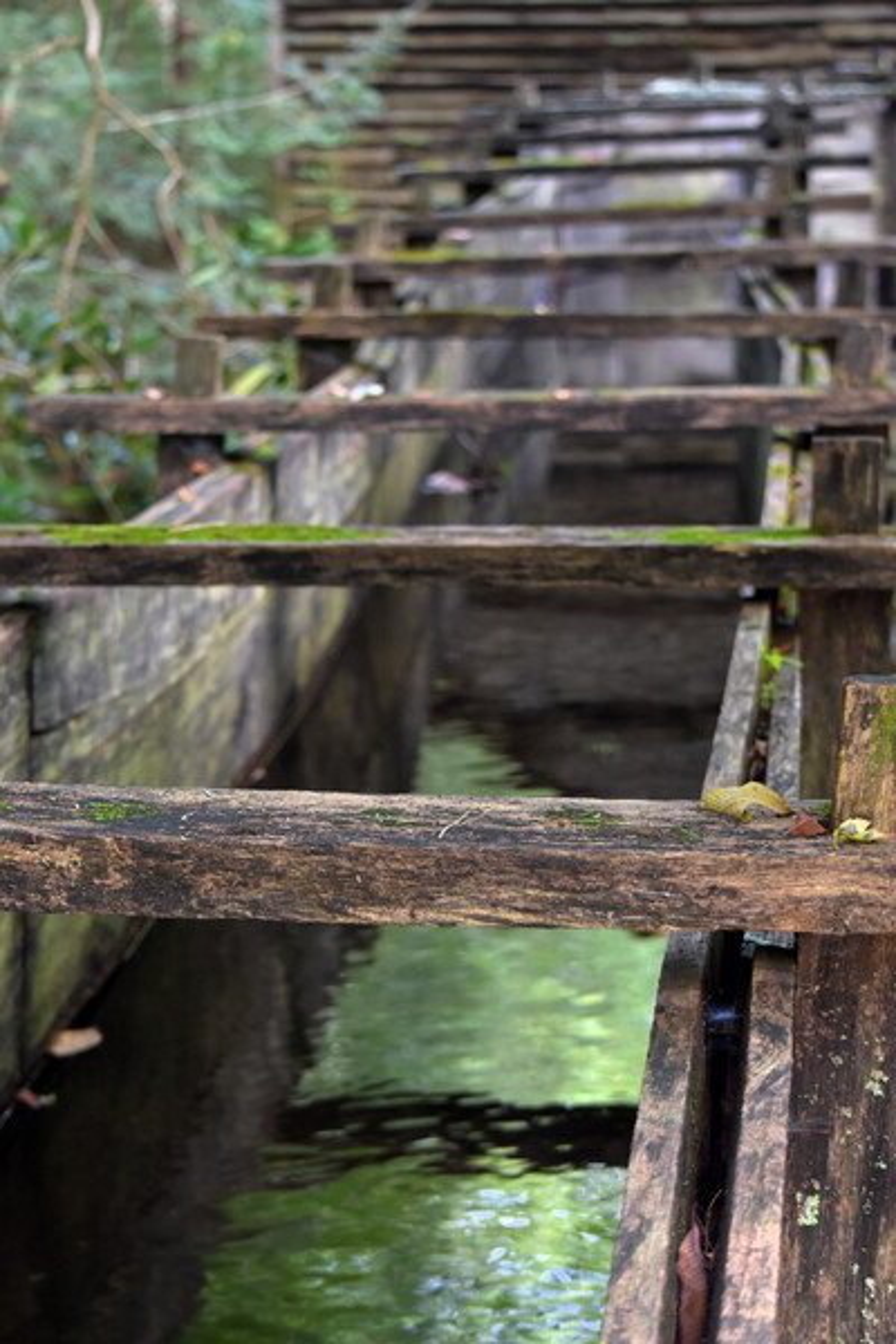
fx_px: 3080
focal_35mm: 82
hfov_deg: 16.6
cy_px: 672
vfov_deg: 24.6
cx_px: 448
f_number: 4.5
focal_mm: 55
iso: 720
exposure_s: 1/30
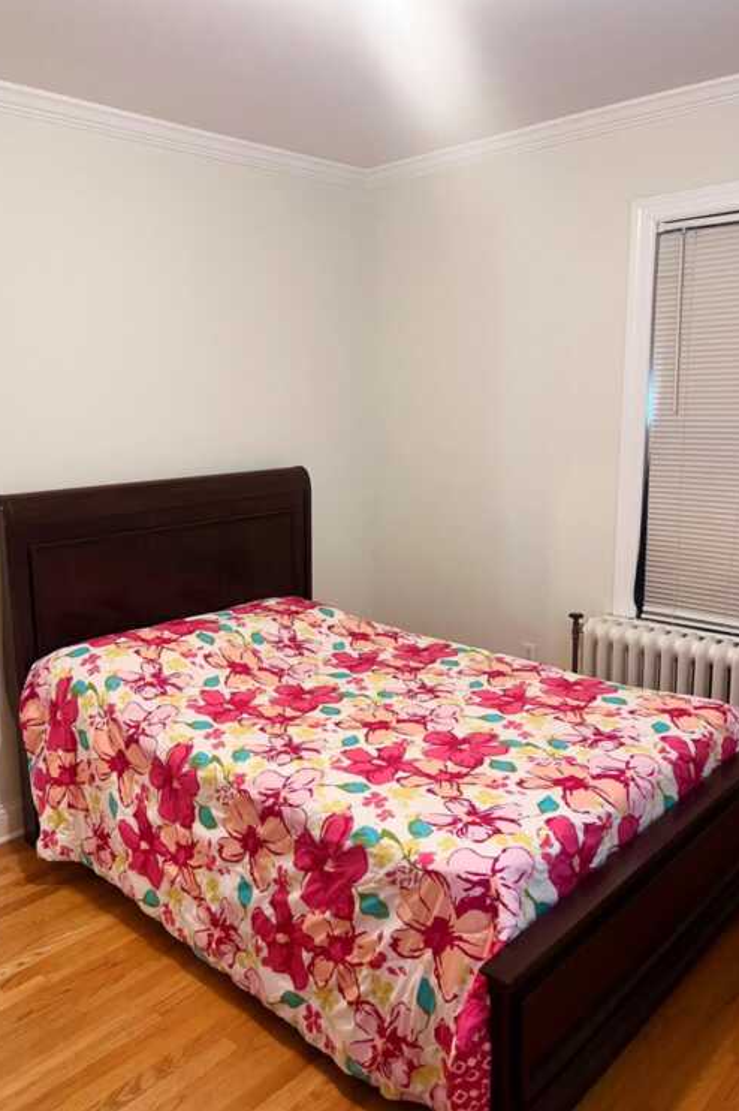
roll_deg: +1.7
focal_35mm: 28
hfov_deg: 46.3
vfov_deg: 65.5
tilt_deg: -10.7
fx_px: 863
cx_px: 338
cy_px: 561
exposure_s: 1/60
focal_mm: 5.7
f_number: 1.5
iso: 500
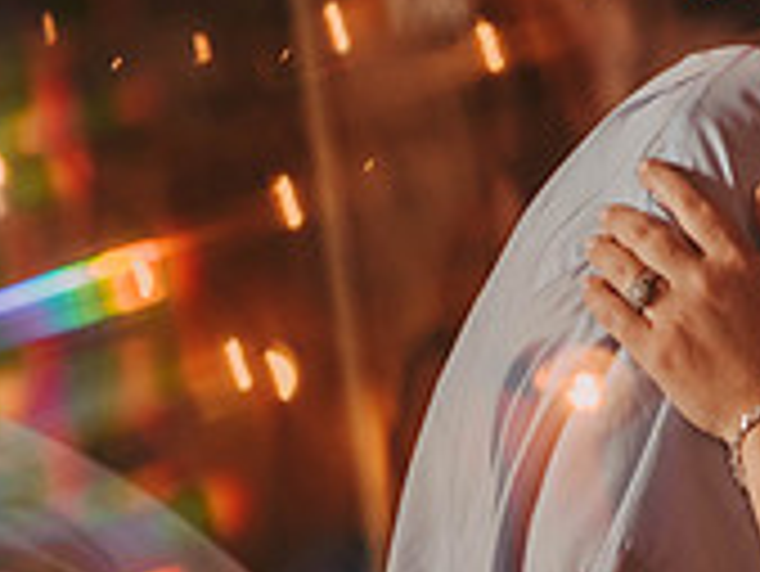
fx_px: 9074
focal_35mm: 413
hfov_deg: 4.8
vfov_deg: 3.6
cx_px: 693
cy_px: 160
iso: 1000
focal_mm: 125
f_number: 2.8
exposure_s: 1/200
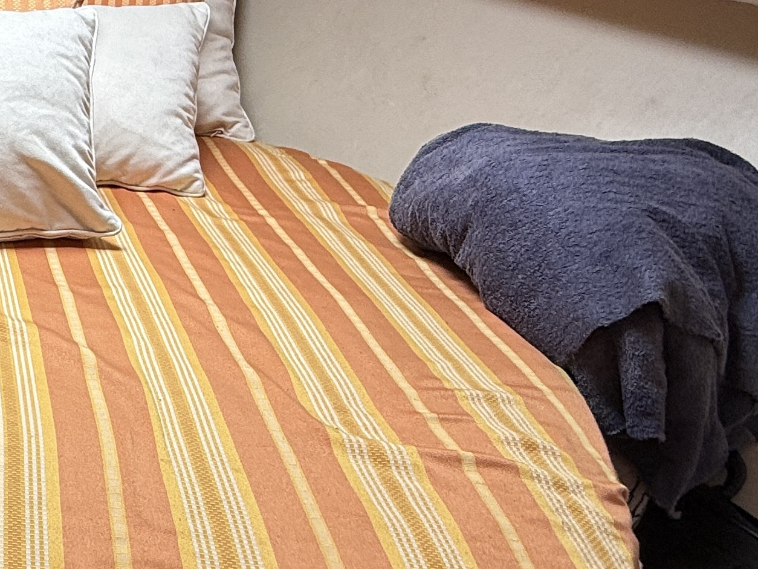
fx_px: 986
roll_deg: -1.4
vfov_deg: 30.6
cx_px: -94
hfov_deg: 35.4
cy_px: 521
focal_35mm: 45
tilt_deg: -35.6
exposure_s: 1/99
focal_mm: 2.22
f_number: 2.2
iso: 40
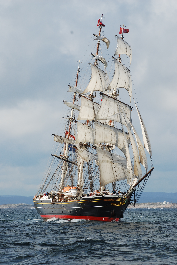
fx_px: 1235
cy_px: 132
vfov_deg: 12.2
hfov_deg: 8.2
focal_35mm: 168
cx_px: 88
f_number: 10
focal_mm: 112
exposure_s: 1/250
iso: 125
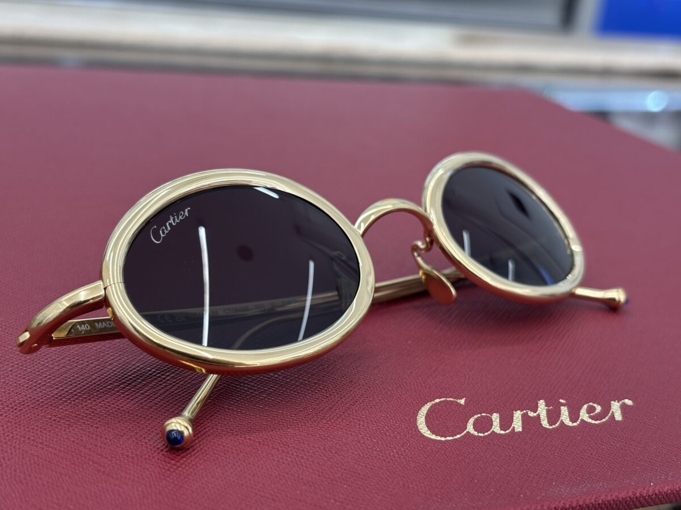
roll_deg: -8.1
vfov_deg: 28.0
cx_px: 340
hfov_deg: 36.8
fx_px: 1023
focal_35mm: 52
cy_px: 255
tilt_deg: -20.9
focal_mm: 5.96
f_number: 1.6
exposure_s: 1/50
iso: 32
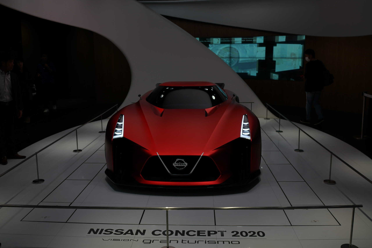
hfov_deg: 54.4
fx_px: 362
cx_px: 186
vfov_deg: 37.9
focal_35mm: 35
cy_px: 124
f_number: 5.6
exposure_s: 1/60
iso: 100
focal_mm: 35
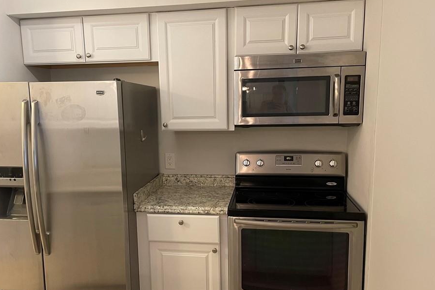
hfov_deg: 60.2
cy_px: 172
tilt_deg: -8.9
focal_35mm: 31
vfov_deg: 42.1
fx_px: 374
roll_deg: +1.5
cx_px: 197
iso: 250
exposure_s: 1/60
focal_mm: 4.2
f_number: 1.6
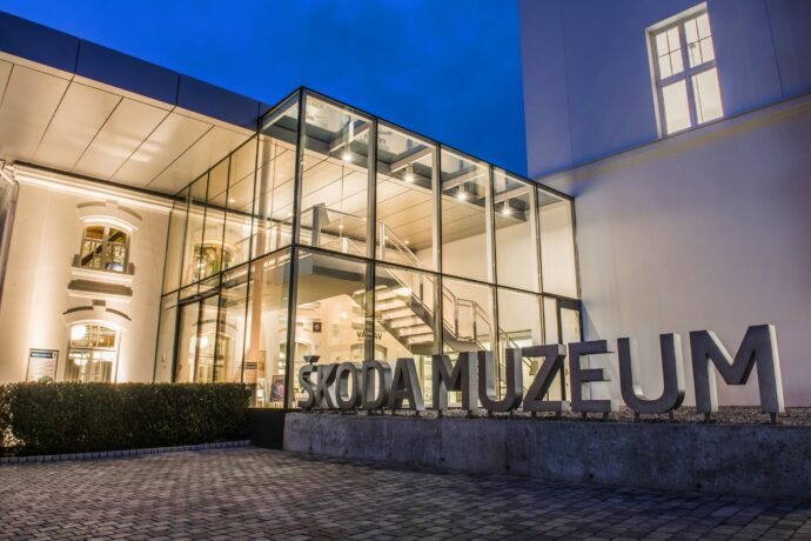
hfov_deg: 73.7
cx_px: 406
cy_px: 270
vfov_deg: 53.1
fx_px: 541
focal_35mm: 24
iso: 100
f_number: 16
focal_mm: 24
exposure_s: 15
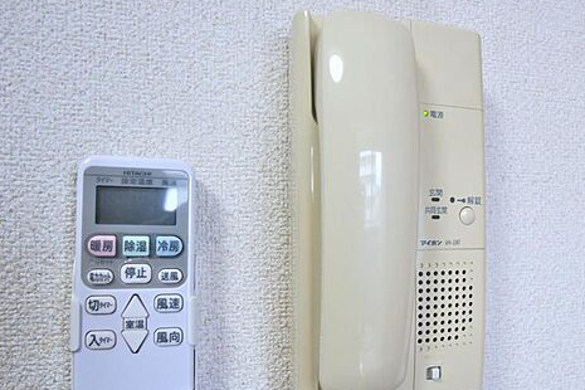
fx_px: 536
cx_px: 394
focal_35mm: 33
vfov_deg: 39.9
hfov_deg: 55.9
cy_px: 219
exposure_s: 1/30
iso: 125
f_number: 4
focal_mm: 16
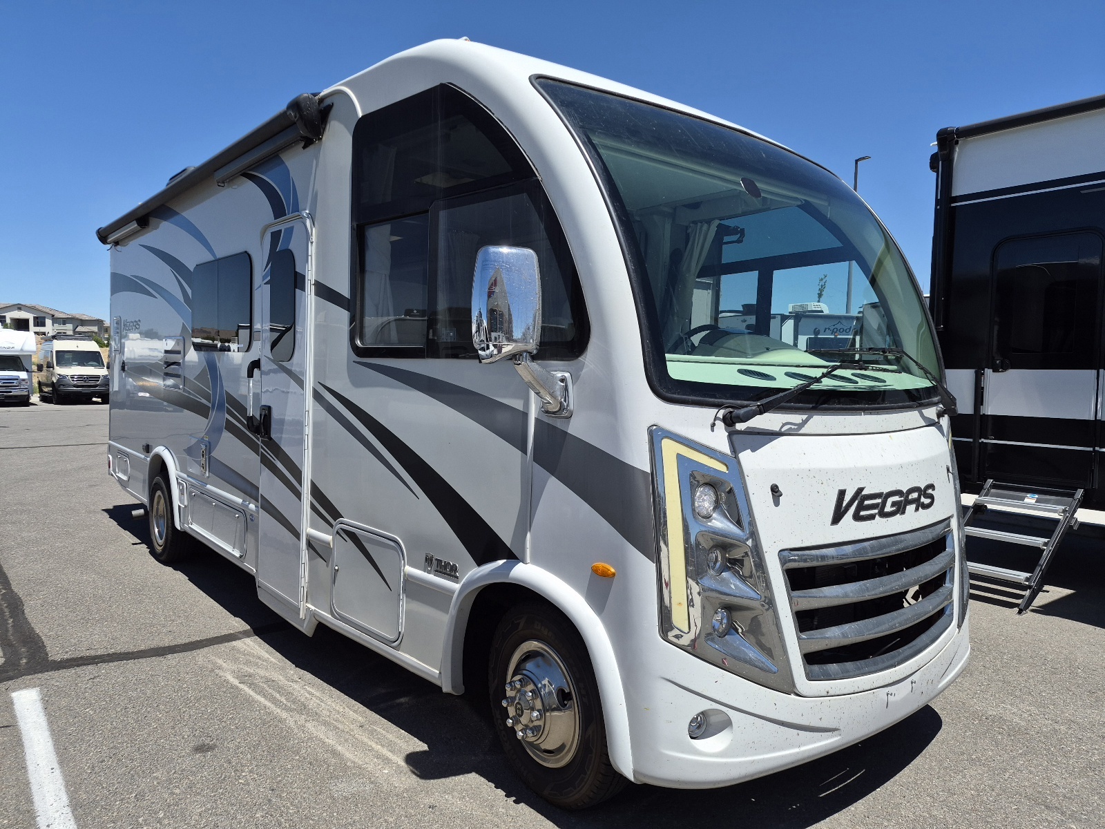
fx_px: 734
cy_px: 414
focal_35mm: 23
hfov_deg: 73.9
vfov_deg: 58.9
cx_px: 552
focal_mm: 5.4
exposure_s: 1/10000
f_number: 1.8
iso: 80
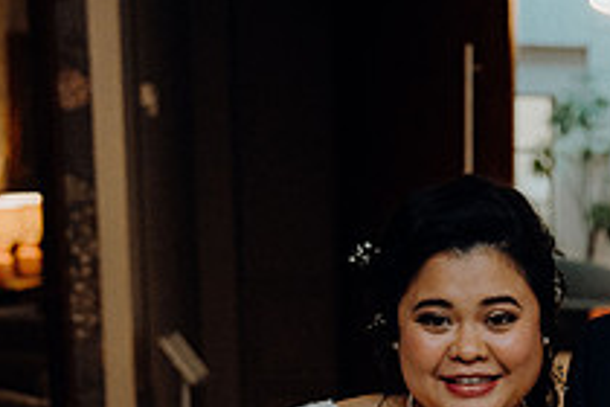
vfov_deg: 11.5
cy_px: 554
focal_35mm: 116
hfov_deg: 17.0
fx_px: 1965
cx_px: 703
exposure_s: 1/160
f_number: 3.5
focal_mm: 42
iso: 3200
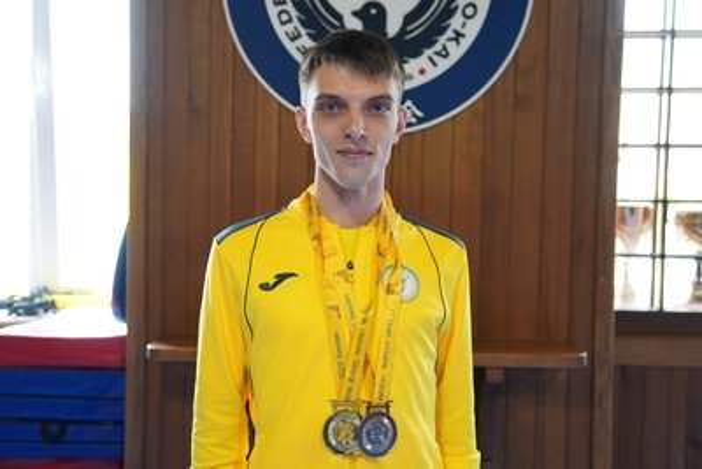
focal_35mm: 42
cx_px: 351
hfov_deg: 46.4
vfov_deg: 31.9
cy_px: 234
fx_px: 819
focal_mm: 42
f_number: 2.8
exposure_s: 1/160
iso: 800
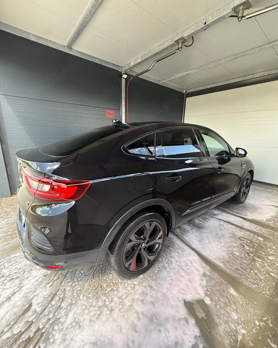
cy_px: 172
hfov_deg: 84.0
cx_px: 138
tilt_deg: -14.1
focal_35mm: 15
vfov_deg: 96.8
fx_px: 154
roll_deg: -1.0
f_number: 2.2
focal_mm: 2.22
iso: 125
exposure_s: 1/99
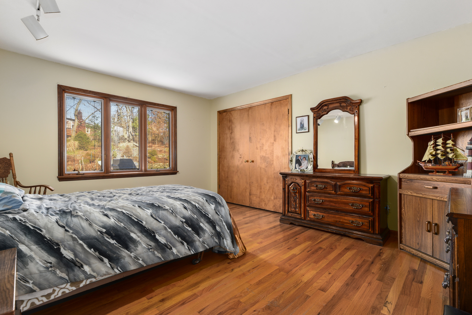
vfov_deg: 70.4
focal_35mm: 17
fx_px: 223
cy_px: 158
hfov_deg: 93.3
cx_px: 236
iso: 400
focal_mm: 17
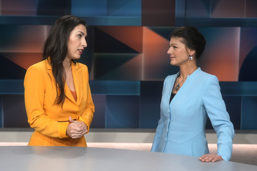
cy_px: 86
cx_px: 128
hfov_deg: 43.6
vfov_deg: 29.8
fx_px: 321
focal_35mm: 45
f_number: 2.2
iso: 640
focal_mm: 30
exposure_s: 1/500
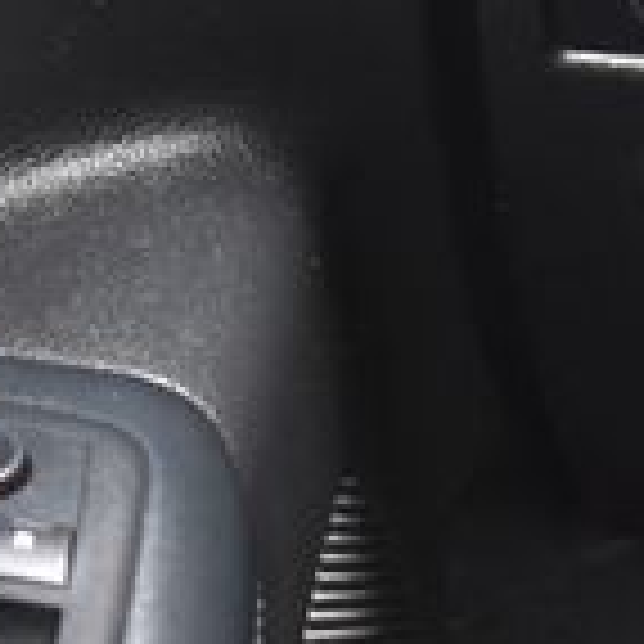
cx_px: 653
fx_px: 6607
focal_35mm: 314
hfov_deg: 5.6
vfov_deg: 5.6
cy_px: 131
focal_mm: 55
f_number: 6.3
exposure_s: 1/15
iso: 400
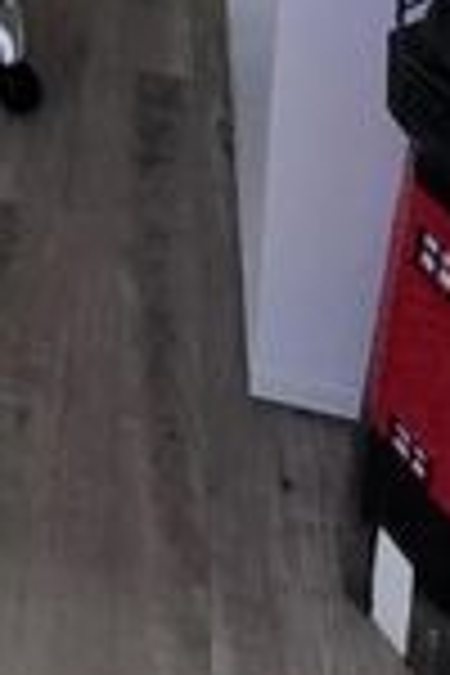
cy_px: -799
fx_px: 1444
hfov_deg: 15.8
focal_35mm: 77
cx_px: -292
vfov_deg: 16.6
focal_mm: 2.2
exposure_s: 1/120
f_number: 1.9
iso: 64
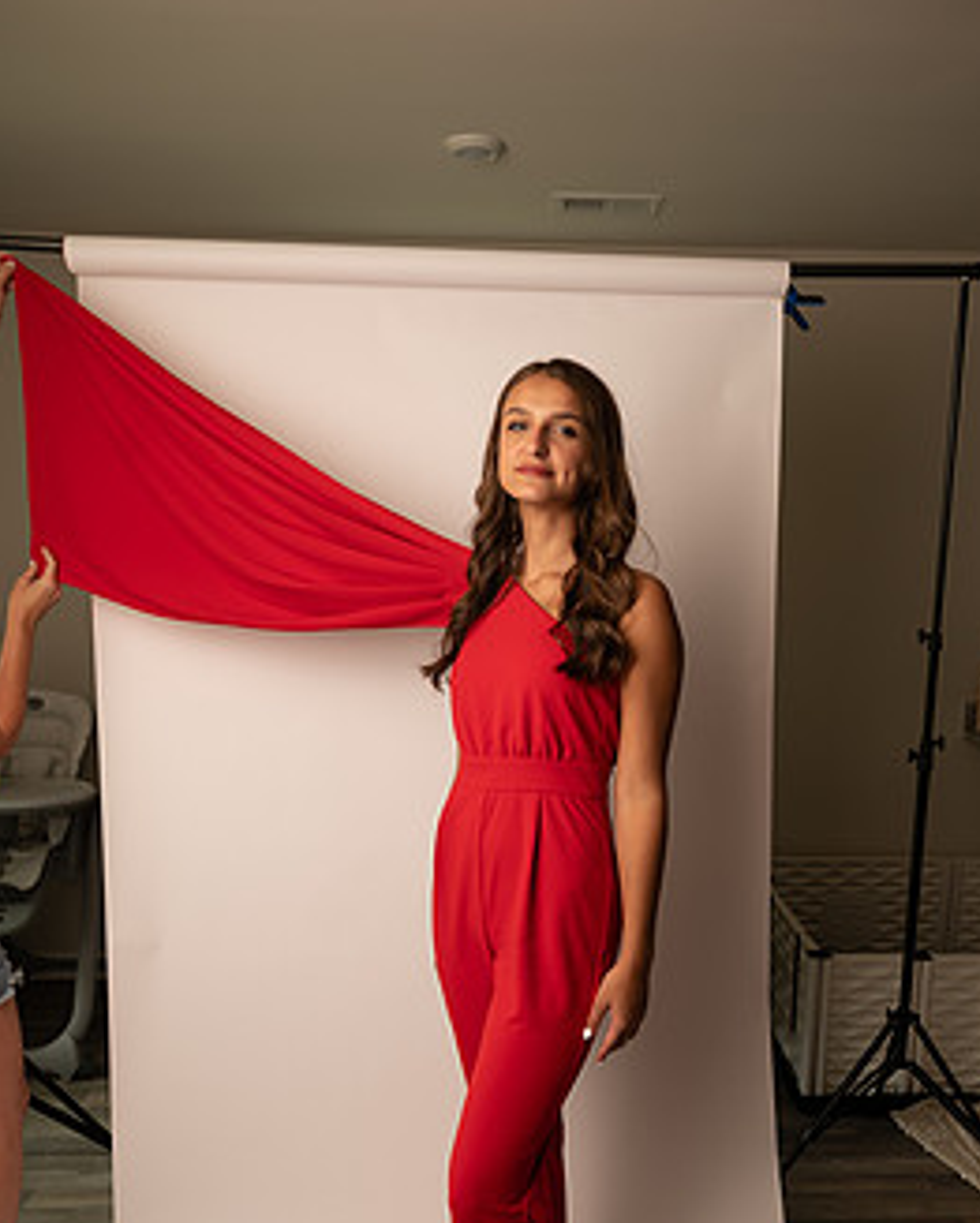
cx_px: 550
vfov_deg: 55.7
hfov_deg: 47.1
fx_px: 1123
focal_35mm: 31
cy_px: 834
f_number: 3.2
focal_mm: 24
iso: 100
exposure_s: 1/160
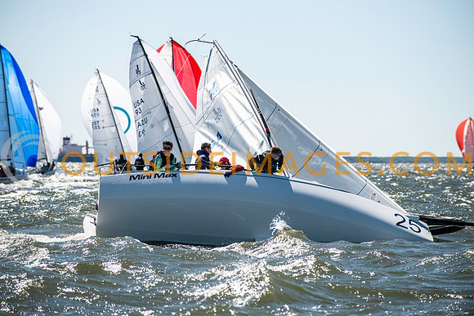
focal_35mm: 200
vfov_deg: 6.9
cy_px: 158
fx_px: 2634
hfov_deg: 10.3
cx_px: 237
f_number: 5
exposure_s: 1/2500
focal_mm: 200
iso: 320
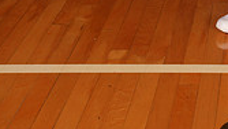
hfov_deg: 15.9
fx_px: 792
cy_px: -248
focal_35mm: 131
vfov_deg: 8.0
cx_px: 246
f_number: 6.3
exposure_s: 1/100
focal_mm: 36
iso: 100
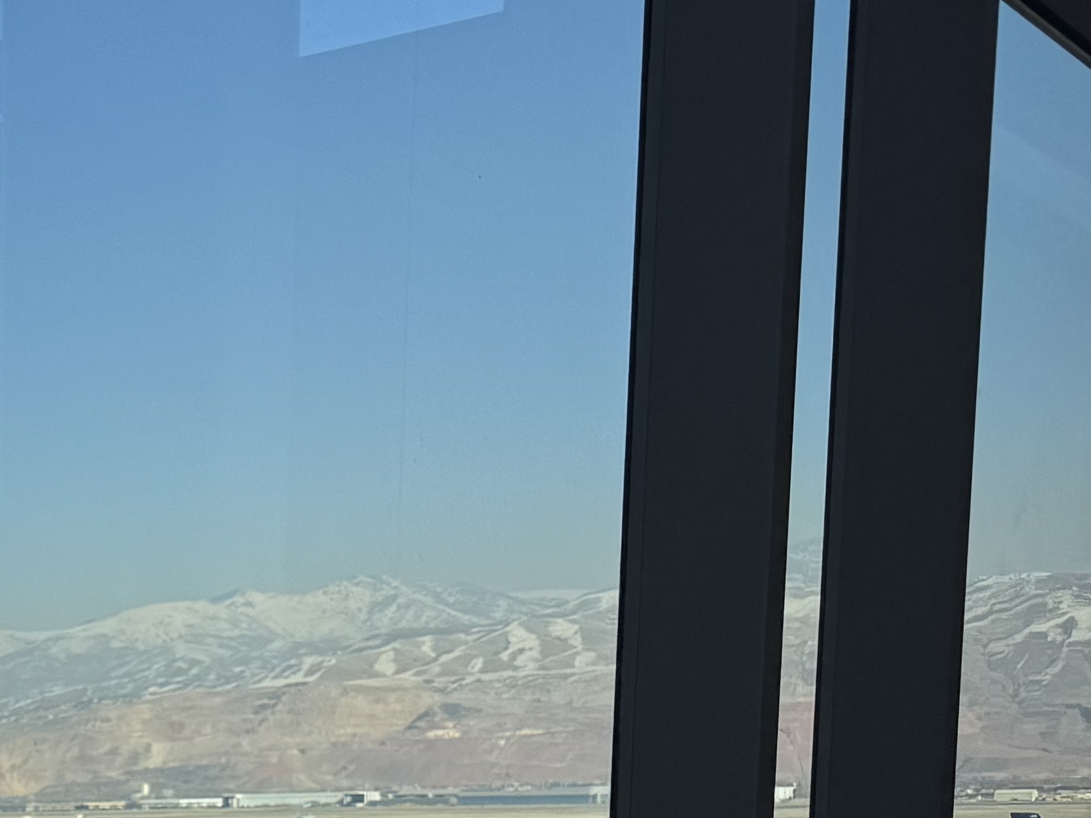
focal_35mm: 82
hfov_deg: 19.4
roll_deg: +1.5
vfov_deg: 16.8
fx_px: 2584
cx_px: -725
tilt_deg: -2.9
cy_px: 1119
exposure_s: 1/5348
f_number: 1.78
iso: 80
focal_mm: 6.76
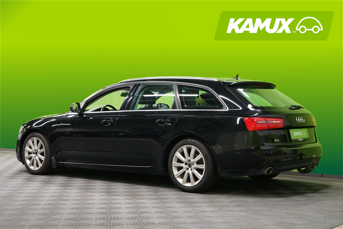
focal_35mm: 67
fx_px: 638
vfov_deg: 20.3
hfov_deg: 30.1
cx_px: 172
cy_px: 114
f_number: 5.6
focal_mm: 67
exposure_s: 1/50
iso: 800
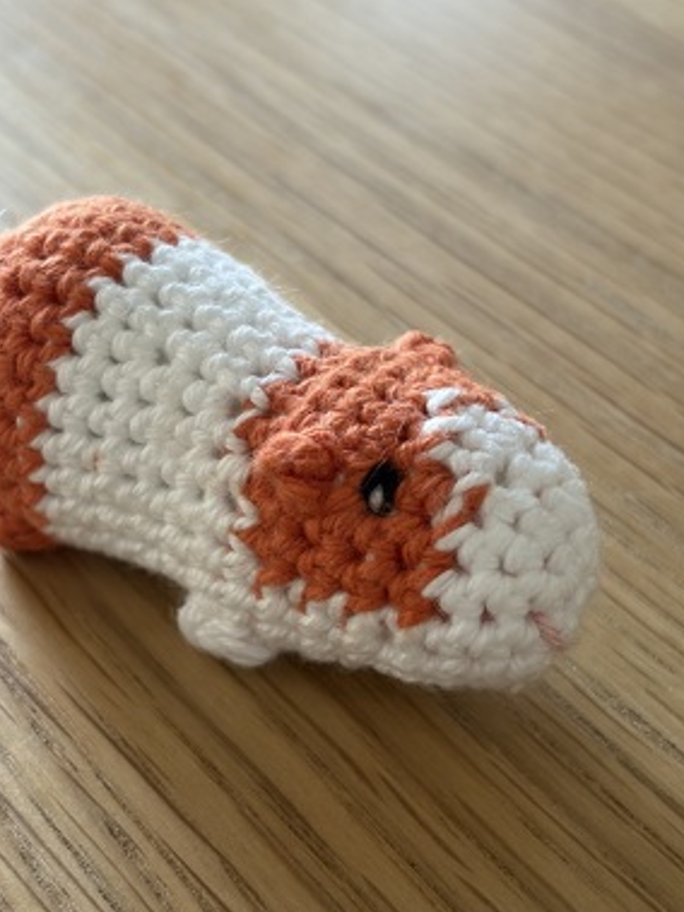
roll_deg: -0.2
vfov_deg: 30.3
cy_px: 498
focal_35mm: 64
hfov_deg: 22.9
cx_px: 284
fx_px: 1687
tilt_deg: -42.8
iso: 125
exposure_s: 1/60
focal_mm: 5.96
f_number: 1.6
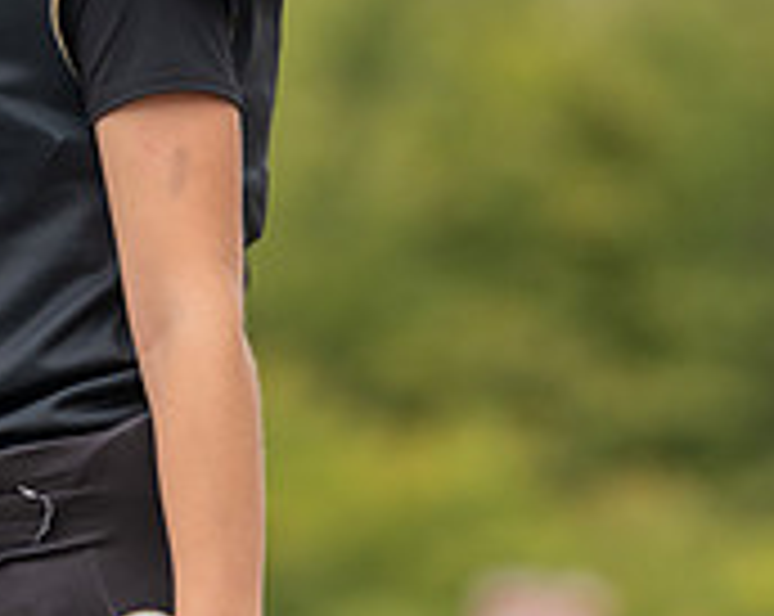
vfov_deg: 3.4
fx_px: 10337
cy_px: -43
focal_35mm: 452
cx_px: 9
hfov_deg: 4.3
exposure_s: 1/400
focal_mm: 133
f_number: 2.8
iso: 100
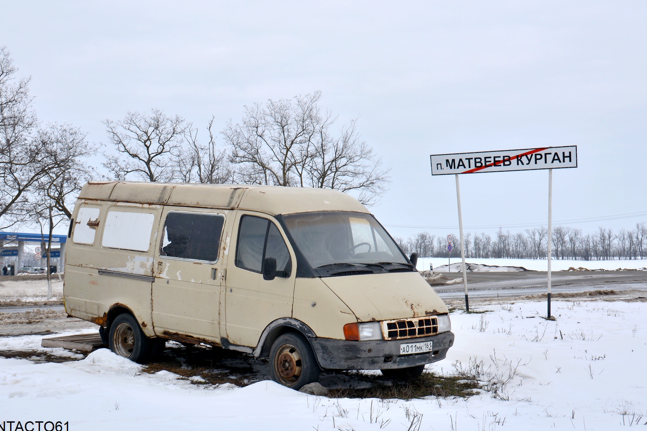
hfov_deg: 34.5
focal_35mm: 58
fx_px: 1042
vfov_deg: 23.4
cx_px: 320
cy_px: 216
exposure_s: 1/250
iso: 125
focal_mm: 38
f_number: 8
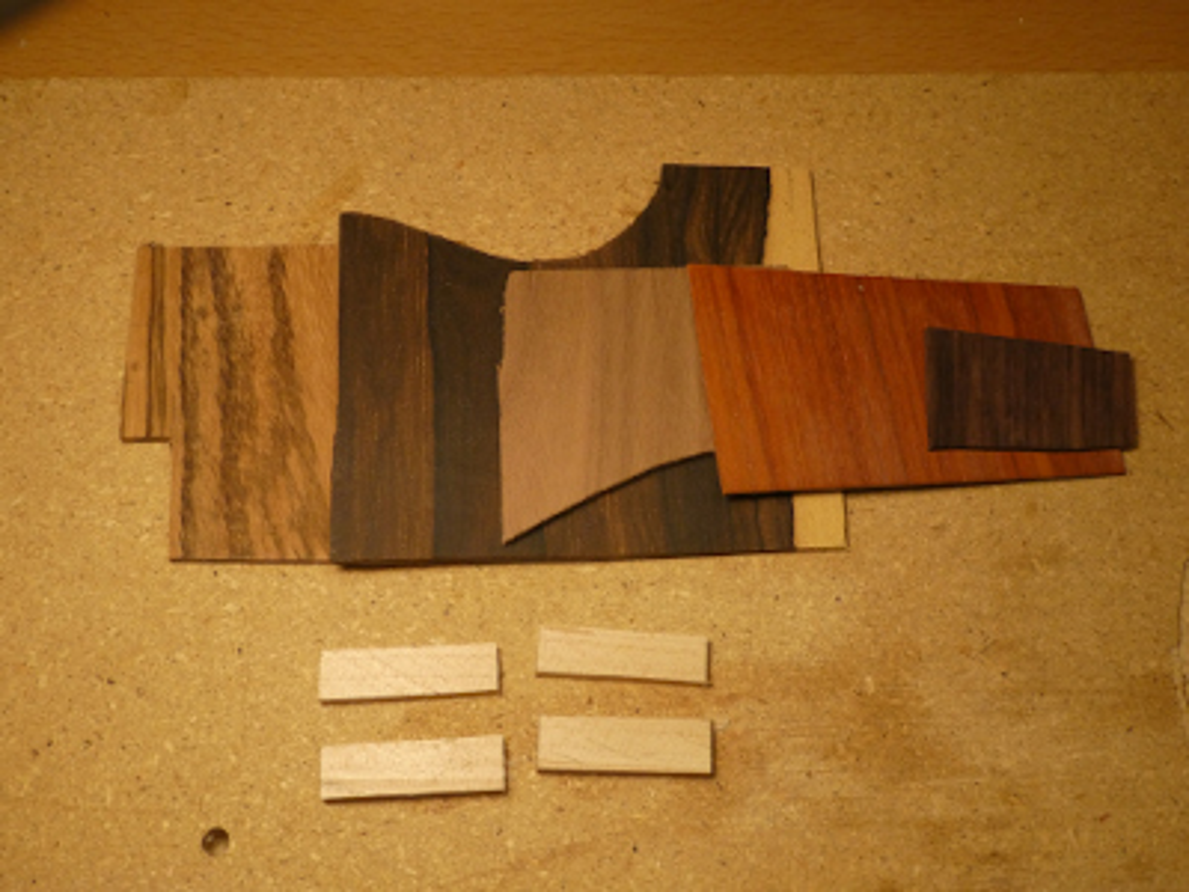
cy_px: 446
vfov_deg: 36.0
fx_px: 1374
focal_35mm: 40
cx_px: 594
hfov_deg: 46.8
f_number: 3.8
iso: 250
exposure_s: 1/80
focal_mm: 7.2
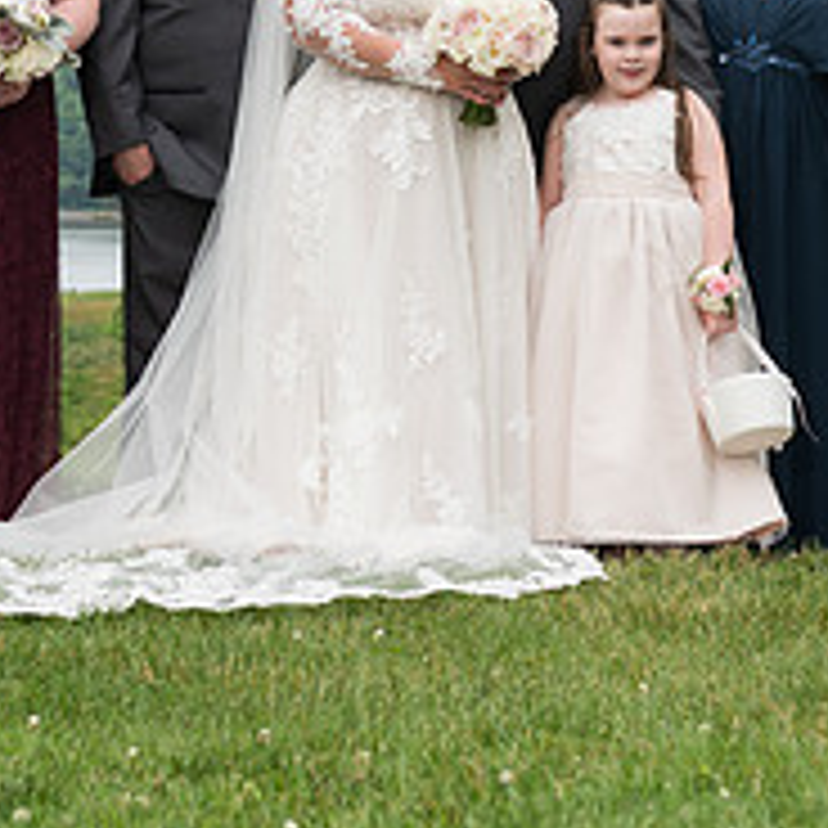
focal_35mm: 140
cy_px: -21
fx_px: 3789
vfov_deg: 12.3
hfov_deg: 12.5
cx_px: 328
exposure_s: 1/320
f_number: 4.5
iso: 64
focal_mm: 50
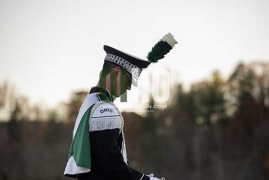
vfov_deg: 6.9
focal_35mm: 200
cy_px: 90
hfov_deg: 10.3
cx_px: 134
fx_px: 1495
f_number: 4.5
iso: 5000
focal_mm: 200
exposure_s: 1/6400
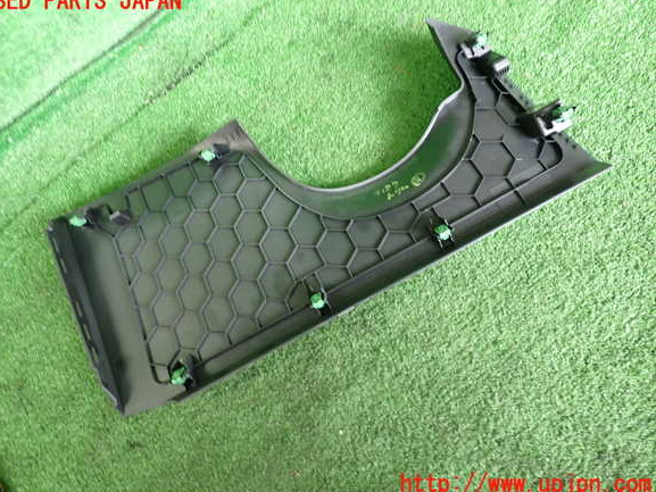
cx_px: 316
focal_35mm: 26
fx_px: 493
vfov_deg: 53.1
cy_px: 243
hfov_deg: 67.3
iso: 250
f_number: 2
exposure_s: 1/30
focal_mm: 4.5
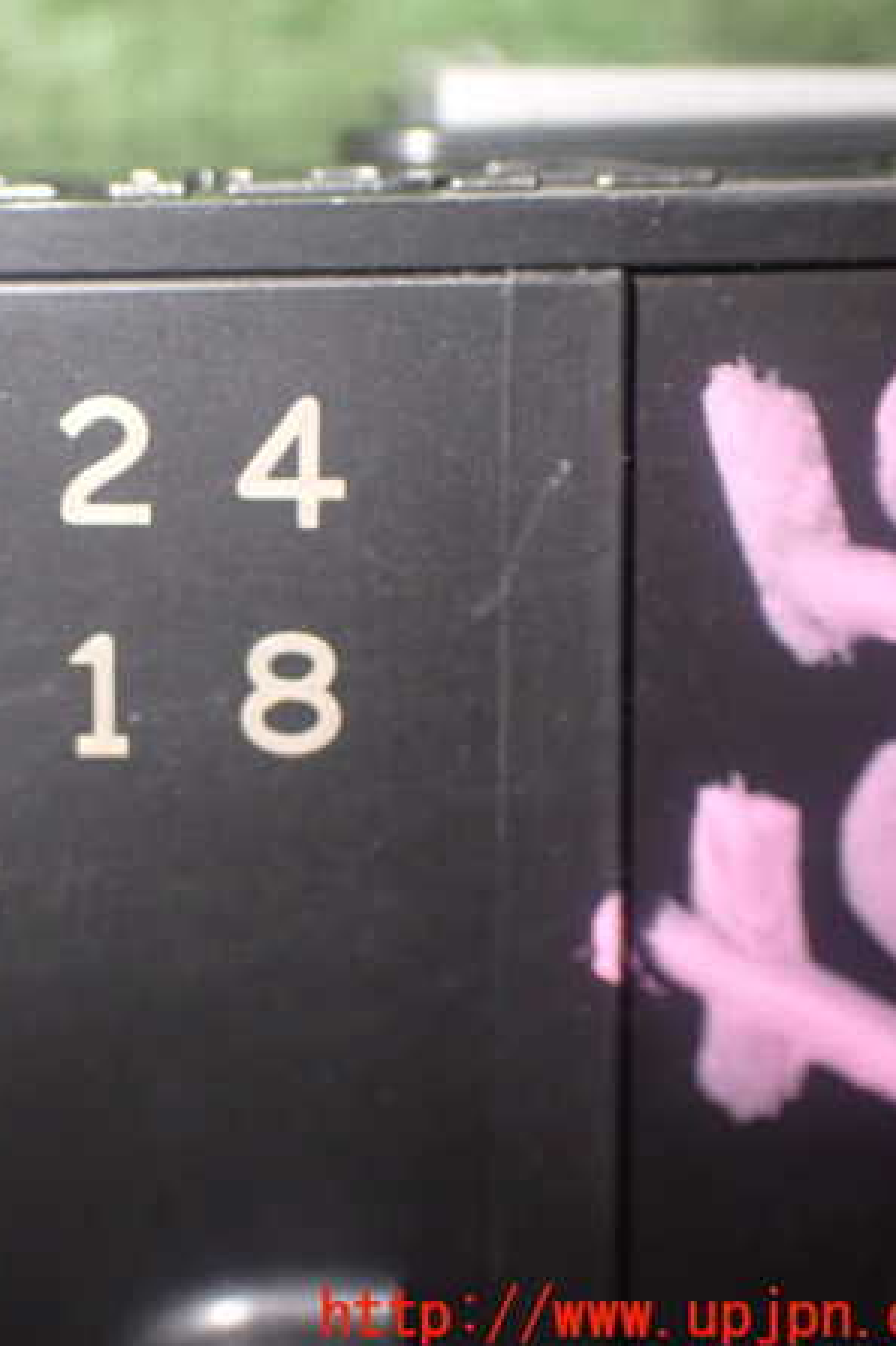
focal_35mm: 70
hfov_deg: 19.1
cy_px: 676
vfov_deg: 28.9
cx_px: 97
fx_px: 2615
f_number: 3.2
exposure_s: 1/50
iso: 800
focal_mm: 9.01
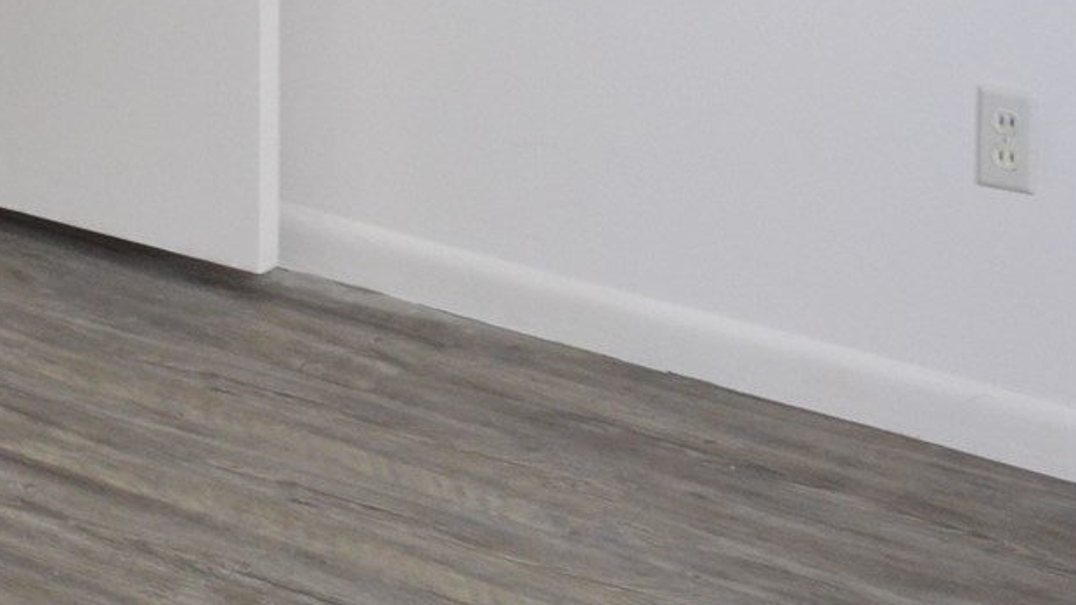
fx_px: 2824
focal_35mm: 99
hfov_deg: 21.6
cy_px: -456
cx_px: 598
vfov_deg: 11.4
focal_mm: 18
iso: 900
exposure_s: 1/60
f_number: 3.5
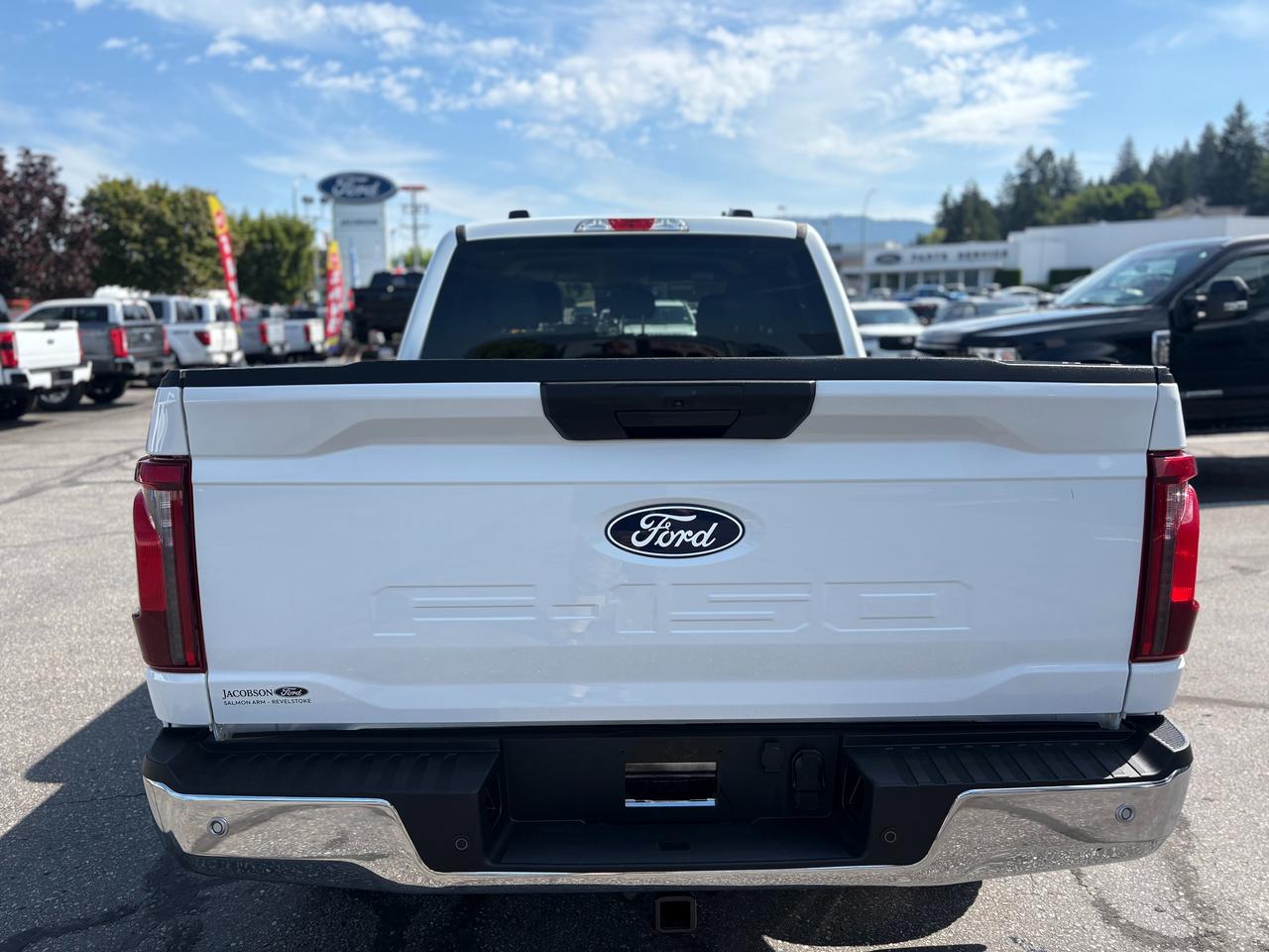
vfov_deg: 53.1
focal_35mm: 26
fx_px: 953
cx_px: 634
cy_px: 476
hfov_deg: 67.3
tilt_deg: -8.2
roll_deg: +0.2
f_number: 1.6
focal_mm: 5.96
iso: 50
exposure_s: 1/2639
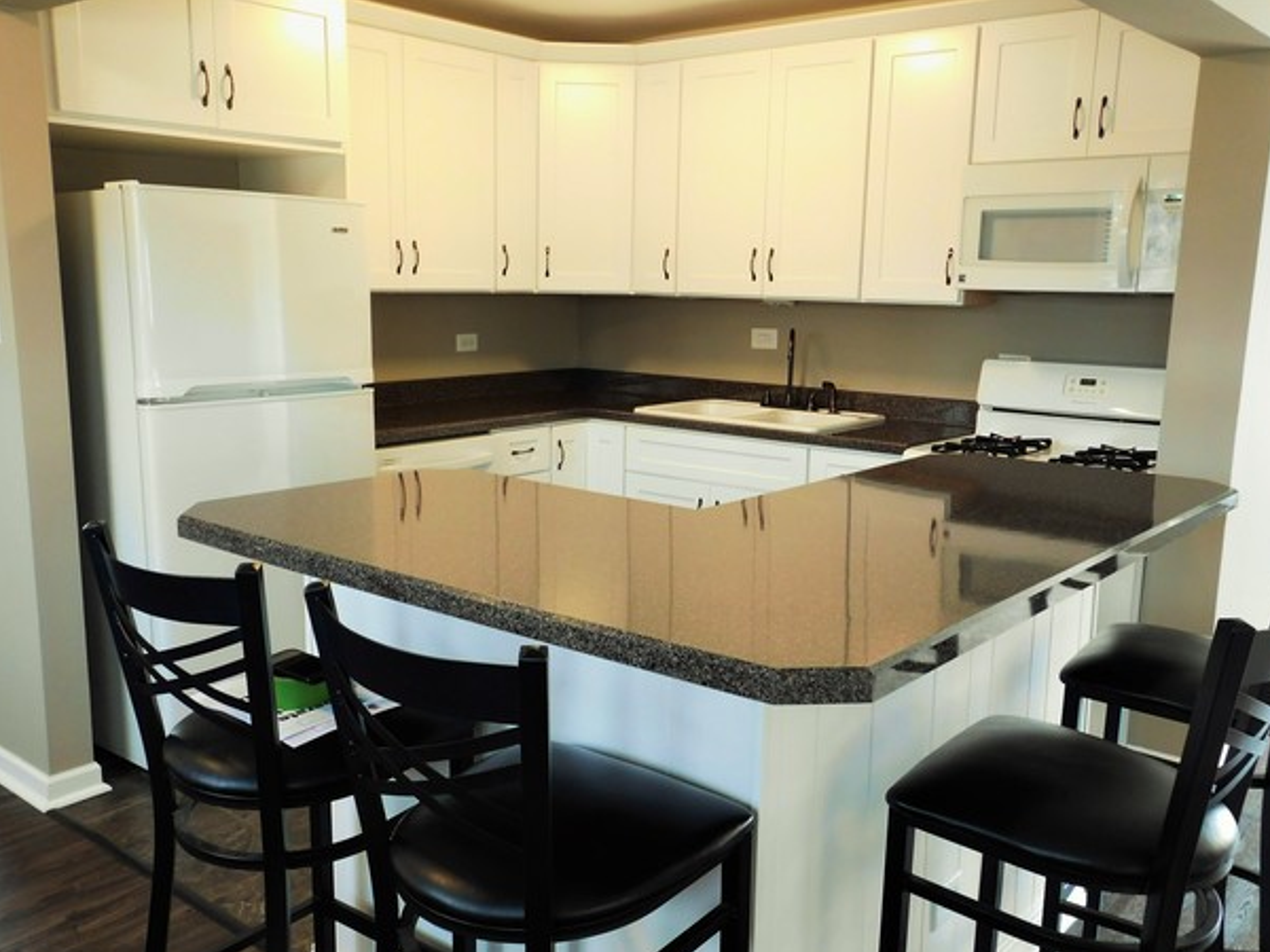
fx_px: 1174
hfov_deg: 56.8
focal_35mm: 32
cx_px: 624
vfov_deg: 44.1
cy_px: 504
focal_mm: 5.3
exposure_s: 1/30
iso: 280
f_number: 3.2
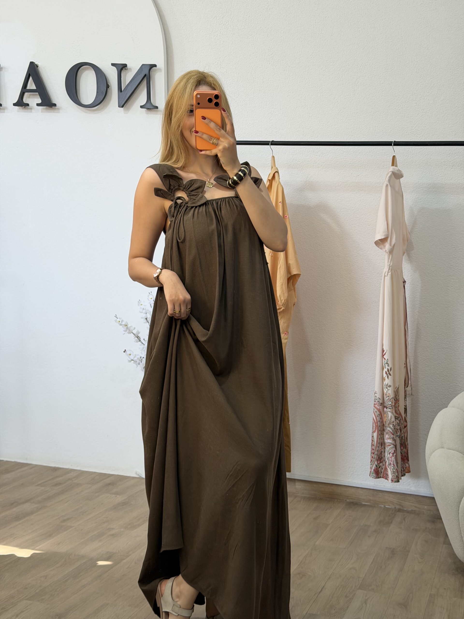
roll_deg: -1.6
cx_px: 232
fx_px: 858
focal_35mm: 48
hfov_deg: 30.3
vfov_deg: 39.7
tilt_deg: -22.7
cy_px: 310
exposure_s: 1/102
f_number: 1.78
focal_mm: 6.76
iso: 64
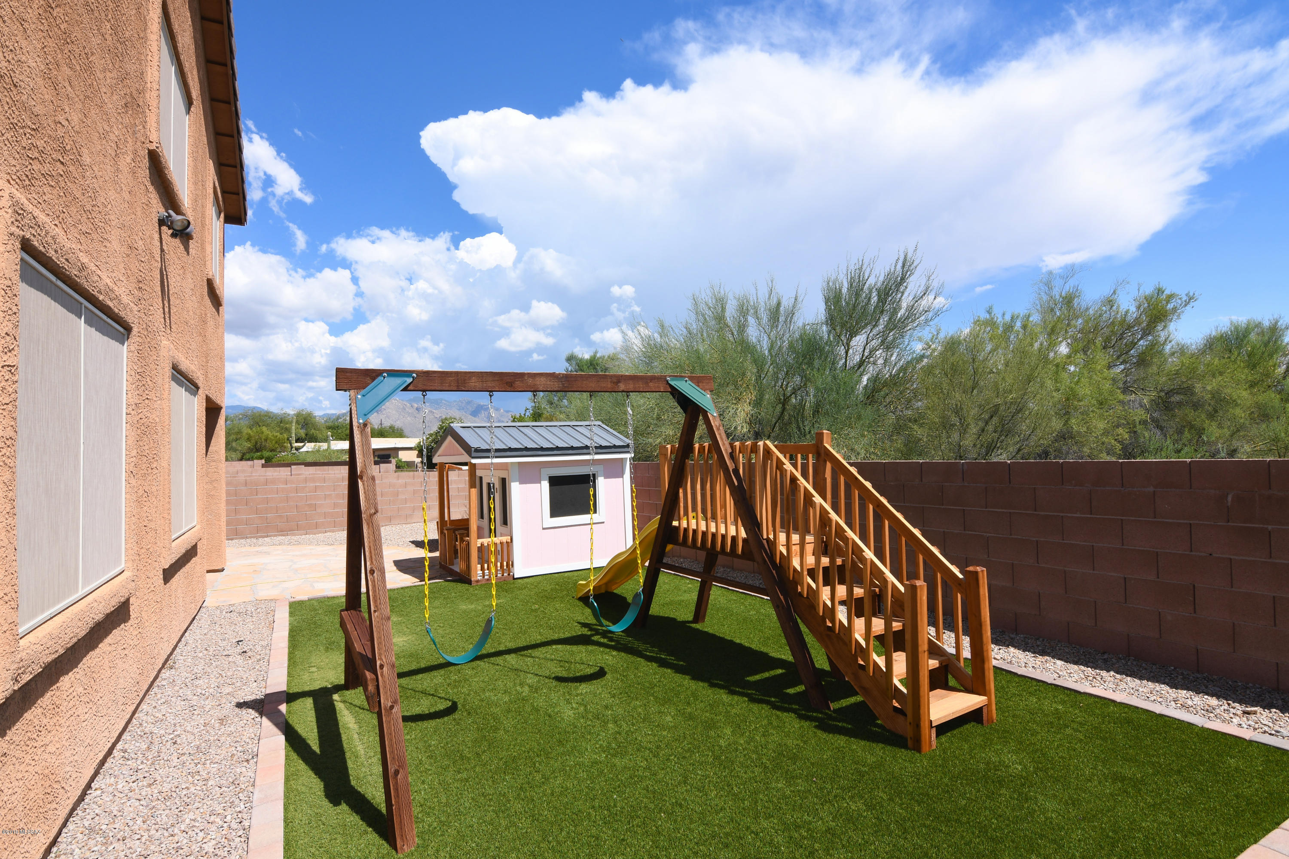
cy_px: 430
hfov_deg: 96.7
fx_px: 573
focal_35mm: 16
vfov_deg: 73.7
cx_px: 644
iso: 100
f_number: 13
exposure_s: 1/160
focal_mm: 11
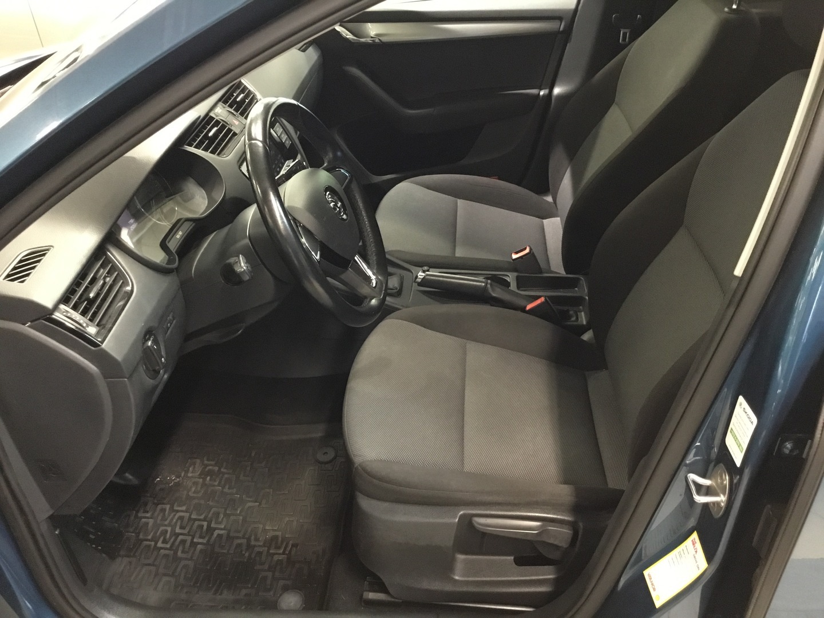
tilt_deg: -33.9
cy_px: 309
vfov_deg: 45.4
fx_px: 738
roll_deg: +5.3
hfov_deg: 58.4
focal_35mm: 31
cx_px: 412
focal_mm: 3.3
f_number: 2.4
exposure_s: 1/17
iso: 400
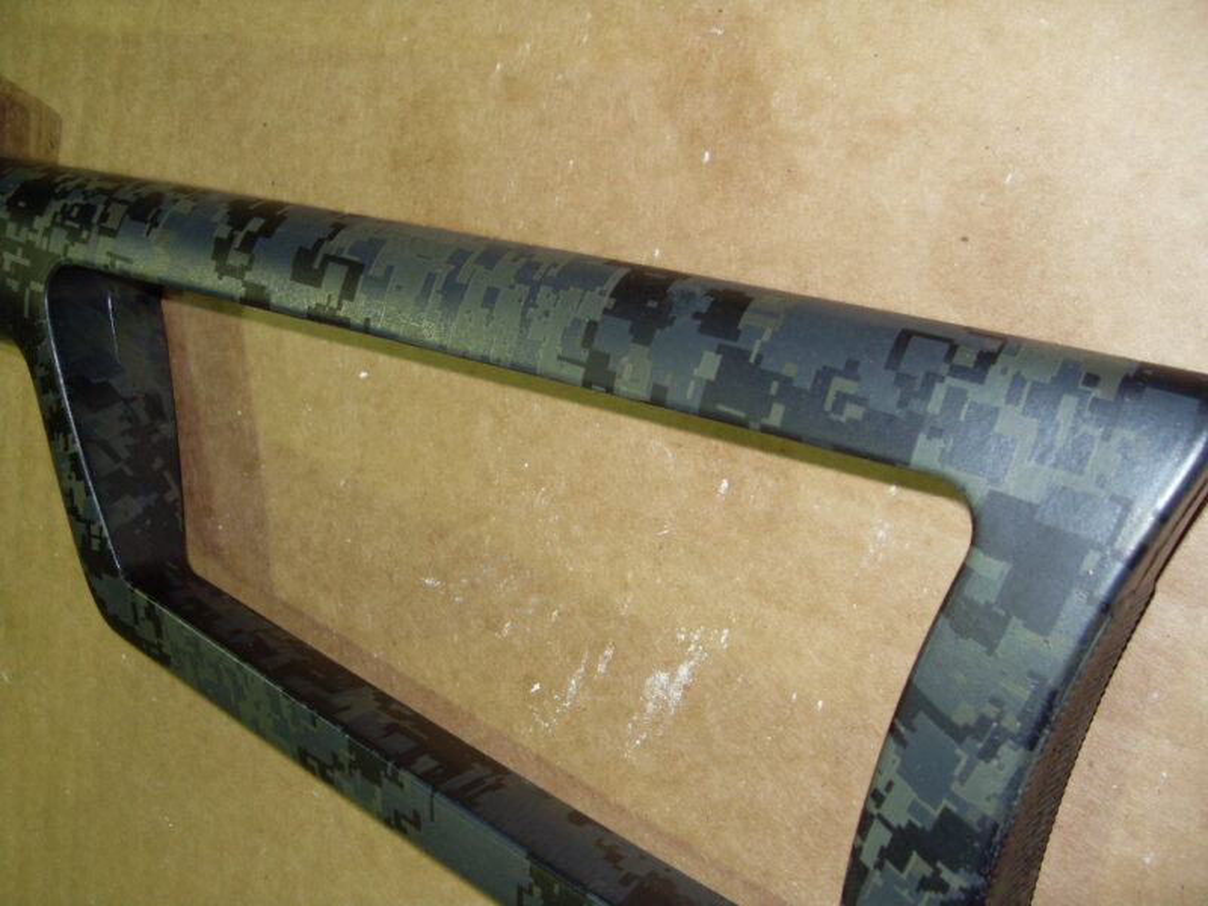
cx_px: 604
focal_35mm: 35
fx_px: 1221
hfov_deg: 52.6
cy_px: 453
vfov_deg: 40.7
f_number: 2.8
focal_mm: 6.3
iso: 100
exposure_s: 1/45
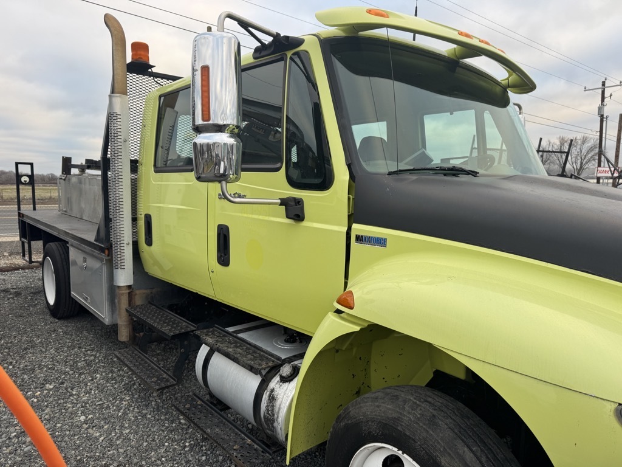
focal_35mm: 24
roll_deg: +0.1
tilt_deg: -5.7
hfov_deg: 71.6
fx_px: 431
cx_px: 311
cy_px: 234
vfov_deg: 56.8
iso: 64
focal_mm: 6.76
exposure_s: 1/207
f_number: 1.78
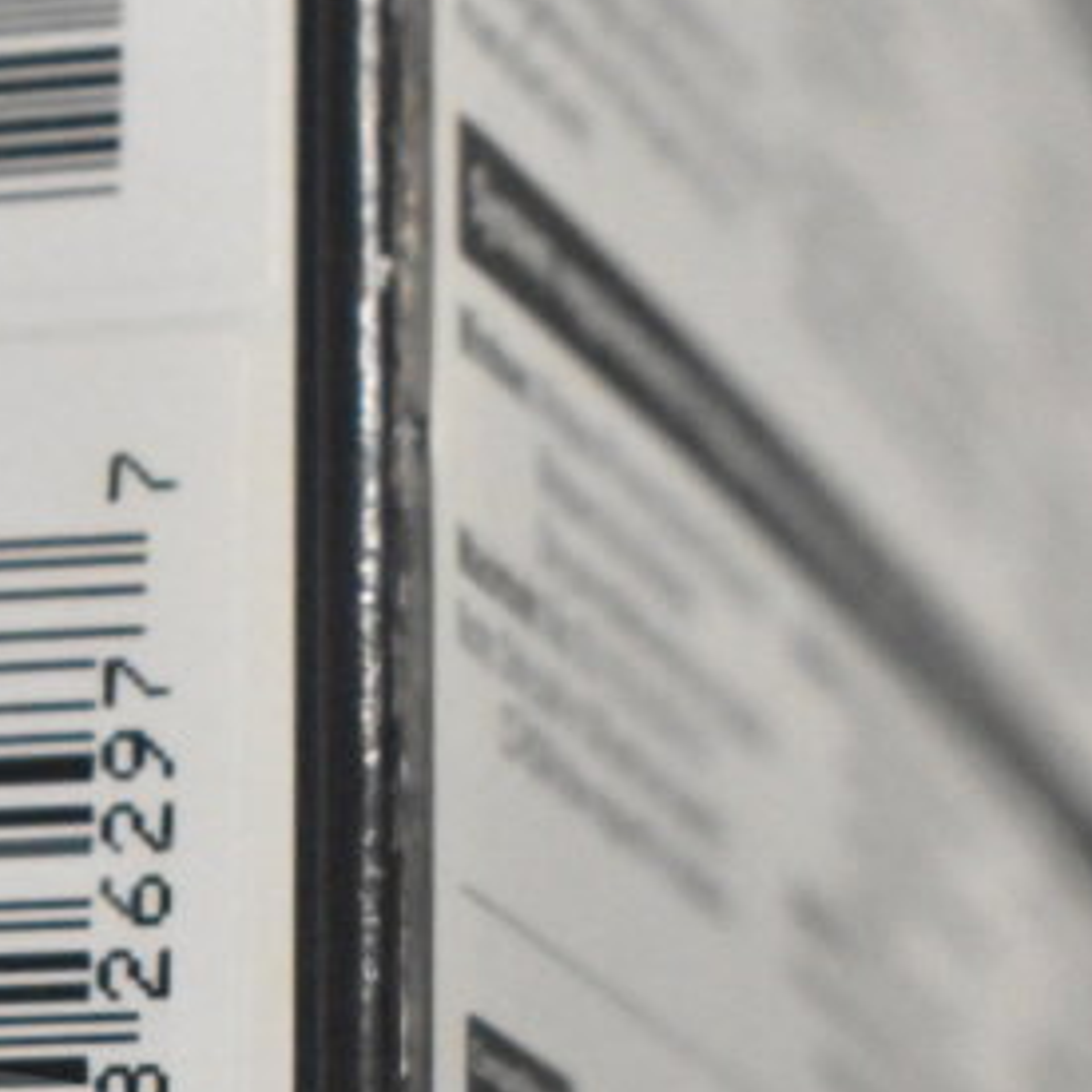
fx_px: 8331
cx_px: -91
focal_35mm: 233
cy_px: 1150
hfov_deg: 7.5
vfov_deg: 7.5
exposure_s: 1/100
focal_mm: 55
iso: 12800
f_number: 5.6
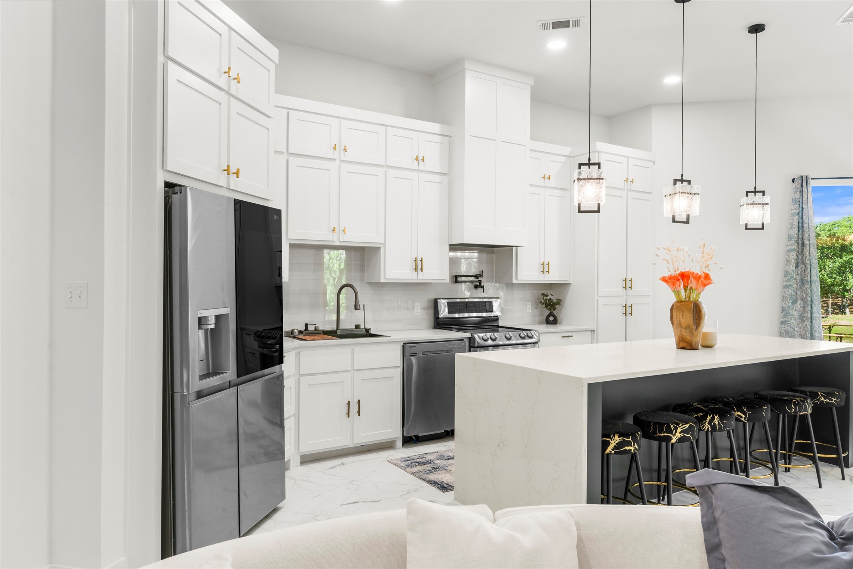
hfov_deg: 71.5
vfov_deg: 51.3
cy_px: 284
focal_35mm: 25
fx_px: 592
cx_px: 426
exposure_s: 1/15
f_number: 10
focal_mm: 25
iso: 400
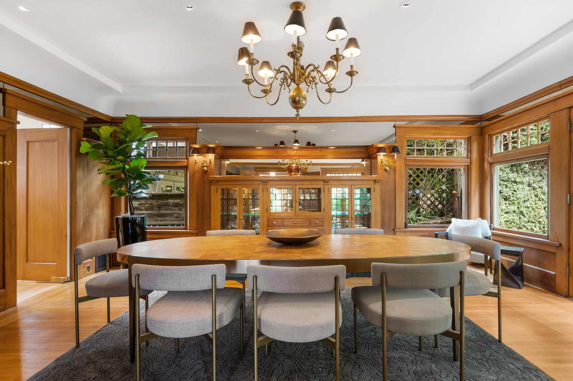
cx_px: 294
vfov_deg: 70.0
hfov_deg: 93.3
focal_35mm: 17
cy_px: 220
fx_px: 270
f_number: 9
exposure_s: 1/2
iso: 400
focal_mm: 14
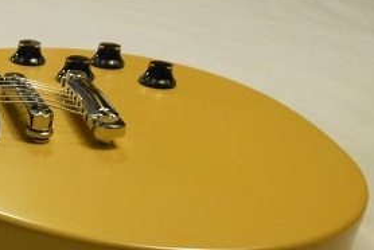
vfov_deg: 17.8
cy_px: 255
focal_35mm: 75
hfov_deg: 24.8
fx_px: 780
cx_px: -57
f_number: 3.3
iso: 320
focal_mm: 5.2
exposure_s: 1/30
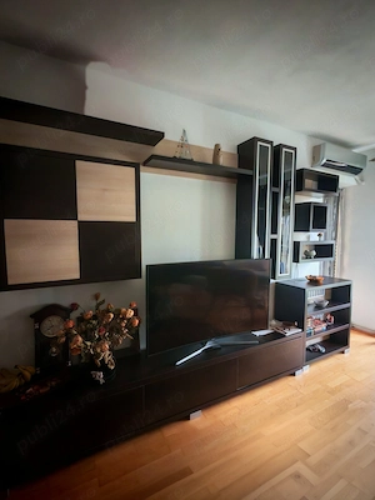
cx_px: 188
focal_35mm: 16
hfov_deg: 78.1
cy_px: 250
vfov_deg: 94.5
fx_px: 231
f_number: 2.2
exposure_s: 1/11
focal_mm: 1.96
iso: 640
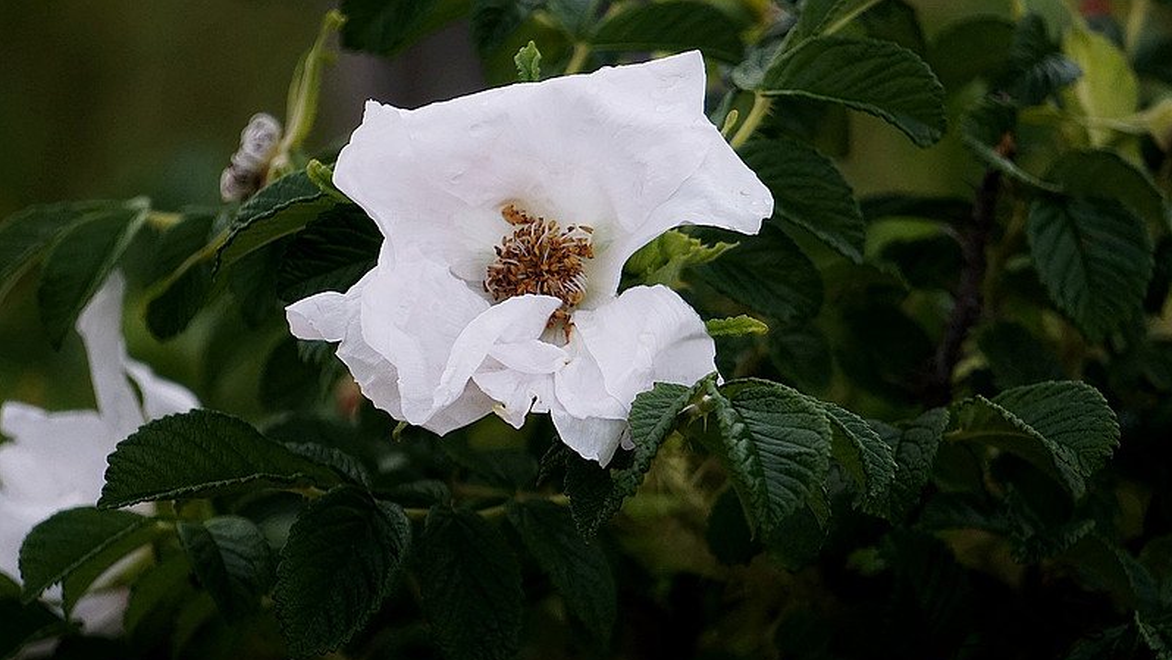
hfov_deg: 6.5
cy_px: 344
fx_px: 10287
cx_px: 586
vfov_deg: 3.7
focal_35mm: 331
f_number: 6.3
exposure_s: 1/250
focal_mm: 210
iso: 800
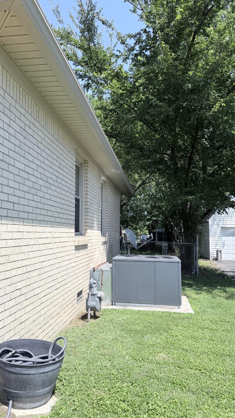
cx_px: 103
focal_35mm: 27
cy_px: 209
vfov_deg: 69.9
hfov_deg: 42.8
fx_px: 299
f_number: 1.78
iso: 80
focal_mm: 6.76
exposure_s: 1/3425
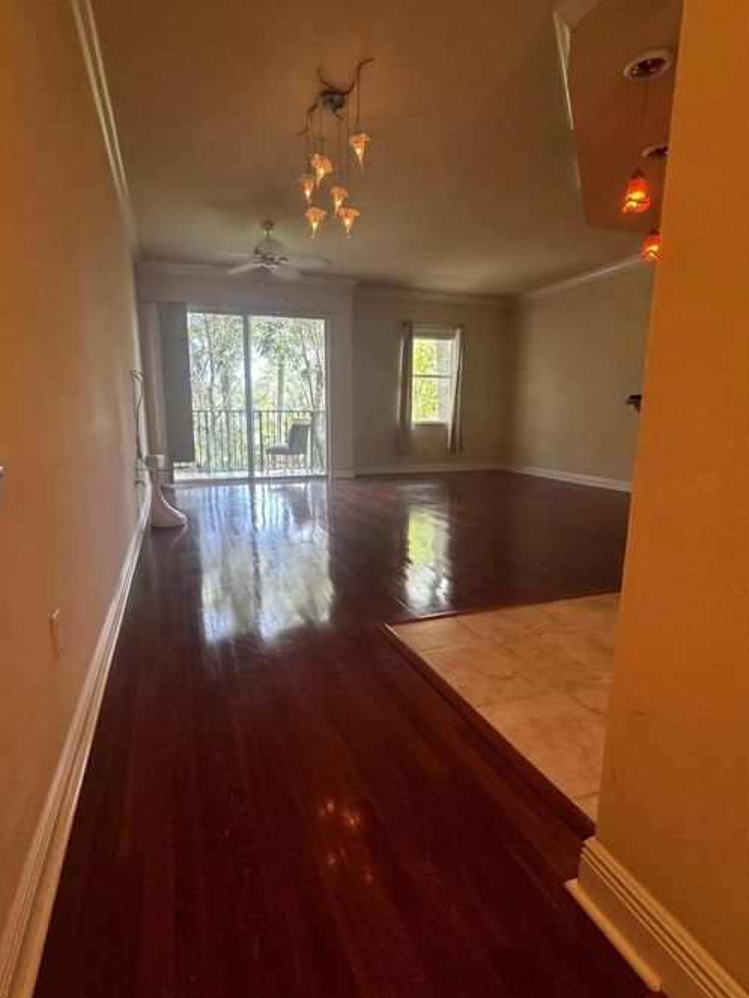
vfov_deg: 87.7
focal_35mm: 18
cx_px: 349
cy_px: 519
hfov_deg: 71.6
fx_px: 519
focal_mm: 2.22
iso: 200
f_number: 2.2
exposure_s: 1/60
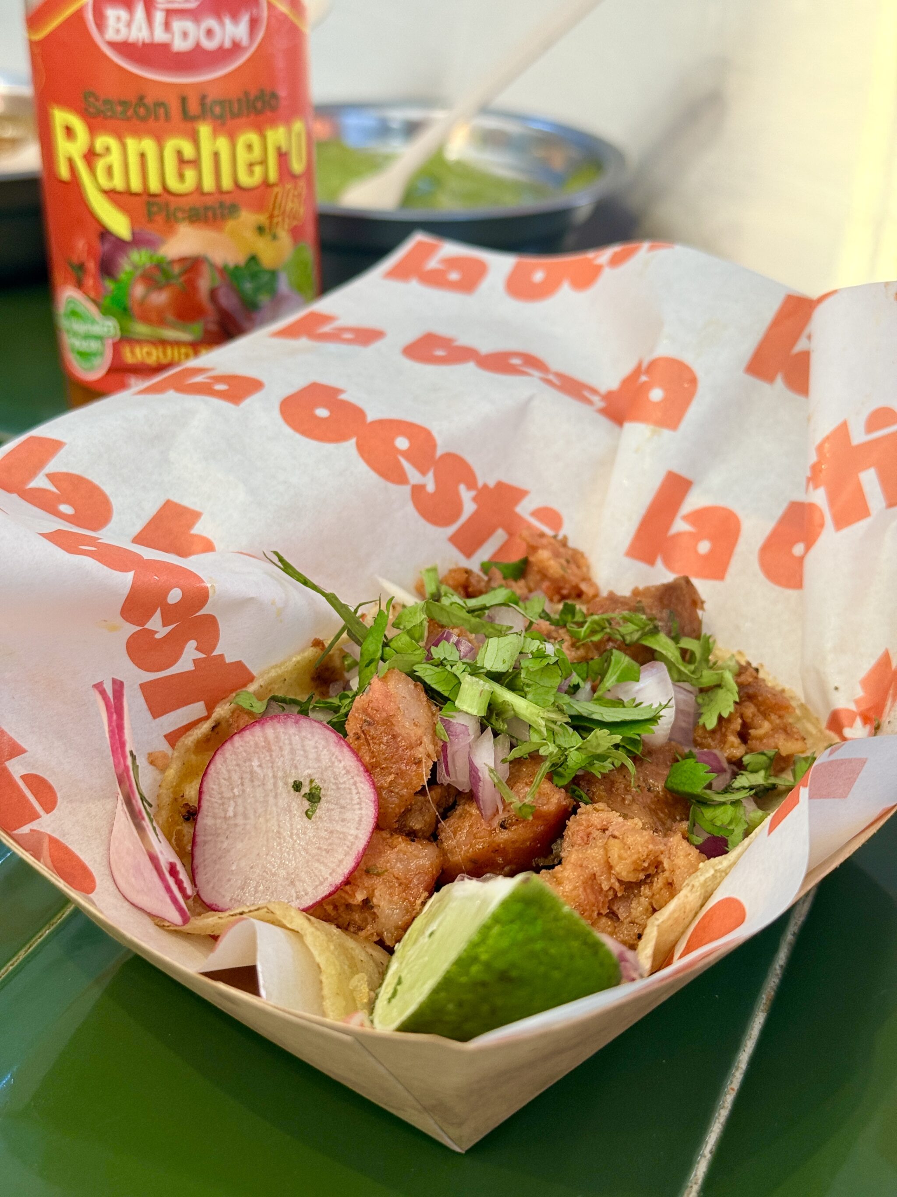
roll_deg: -1.8
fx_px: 1659
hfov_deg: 30.3
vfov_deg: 39.7
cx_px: 448
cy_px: 598
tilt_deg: -26.6
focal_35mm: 48
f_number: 1.78
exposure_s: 1/50
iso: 64
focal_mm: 6.76
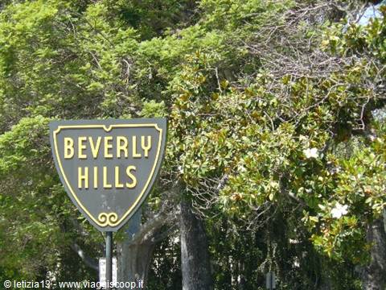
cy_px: 145
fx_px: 2899
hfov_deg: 7.6
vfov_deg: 5.7
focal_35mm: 260
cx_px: 193
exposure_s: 1/200
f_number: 4.5
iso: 100
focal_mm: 43.3
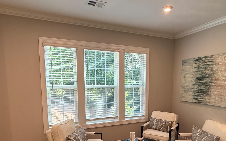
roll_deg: -1.1
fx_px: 154
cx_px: 119
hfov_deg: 72.5
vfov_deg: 48.0
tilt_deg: -6.6
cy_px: 100
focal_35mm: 25
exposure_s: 1/120
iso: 100
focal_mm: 2.22
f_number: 2.2
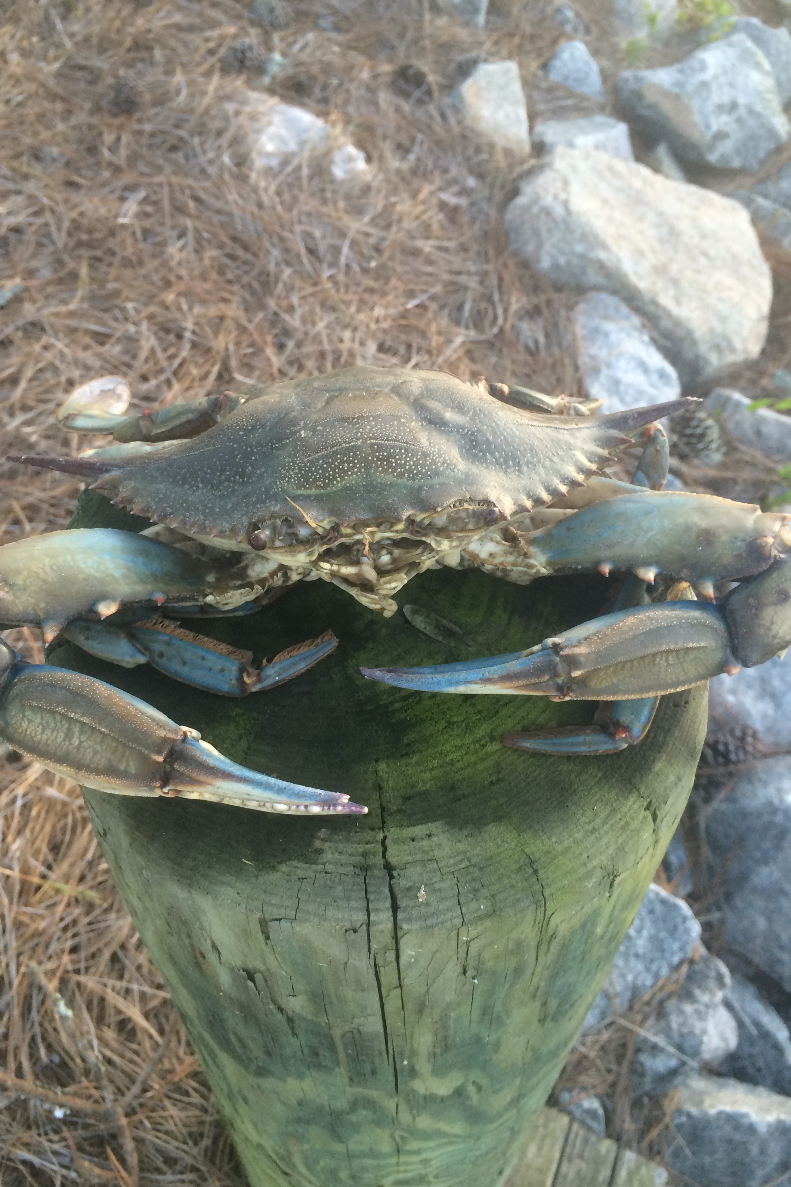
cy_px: 599
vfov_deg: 60.3
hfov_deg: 42.3
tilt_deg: -52.4
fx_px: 1022
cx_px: 375
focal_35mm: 31
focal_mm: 4.15
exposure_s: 1/30
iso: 32
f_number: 2.2
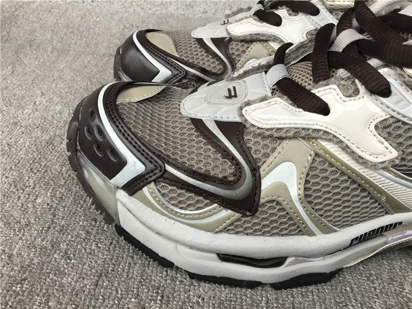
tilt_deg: -33.8
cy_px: 154
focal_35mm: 31
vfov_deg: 45.4
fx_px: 369
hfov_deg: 58.4
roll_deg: -4.4
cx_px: 206
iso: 25
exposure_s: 1/33
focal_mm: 3.3
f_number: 2.4
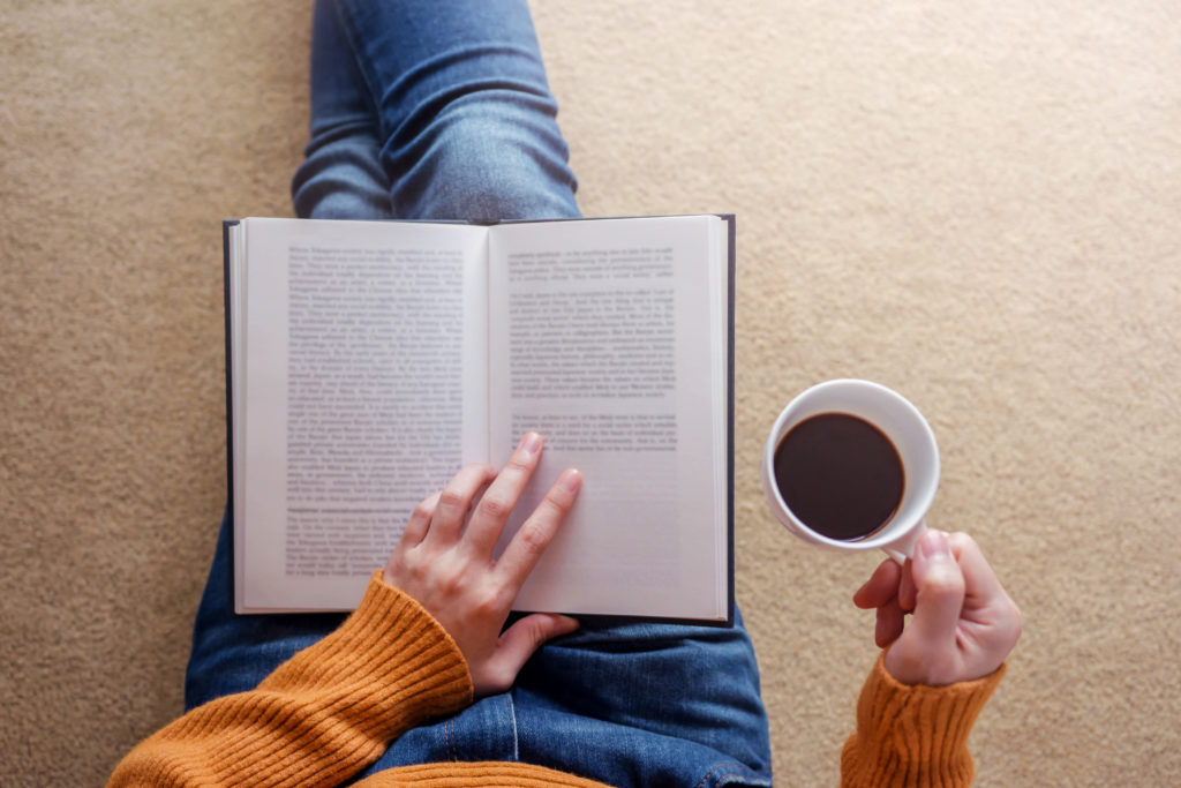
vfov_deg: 25.8
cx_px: 590
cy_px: 394
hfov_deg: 37.8
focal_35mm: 52
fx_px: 1722
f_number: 2.2
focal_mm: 35
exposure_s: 1/50
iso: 200
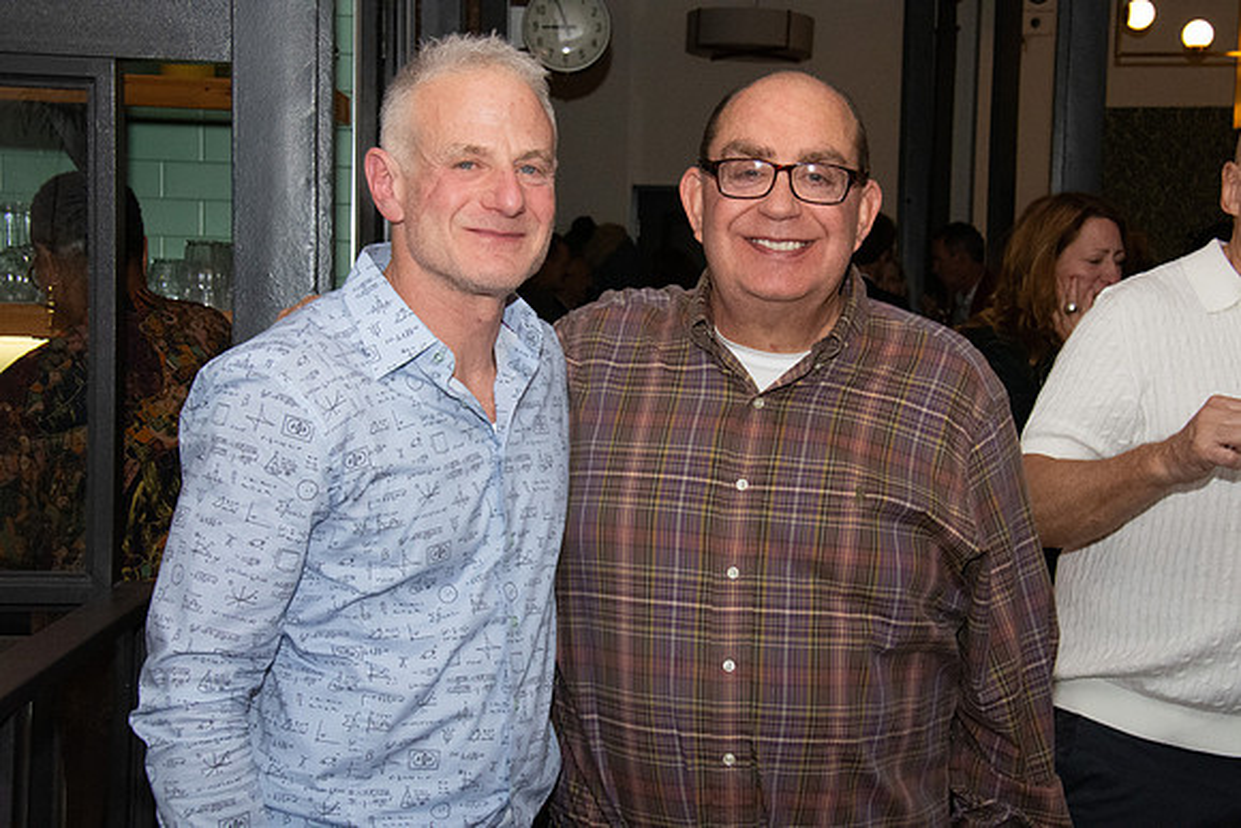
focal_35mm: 72
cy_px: 414
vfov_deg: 18.9
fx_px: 2482
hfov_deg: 28.1
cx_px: 620
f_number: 11
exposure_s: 1/160
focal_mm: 48
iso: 5000
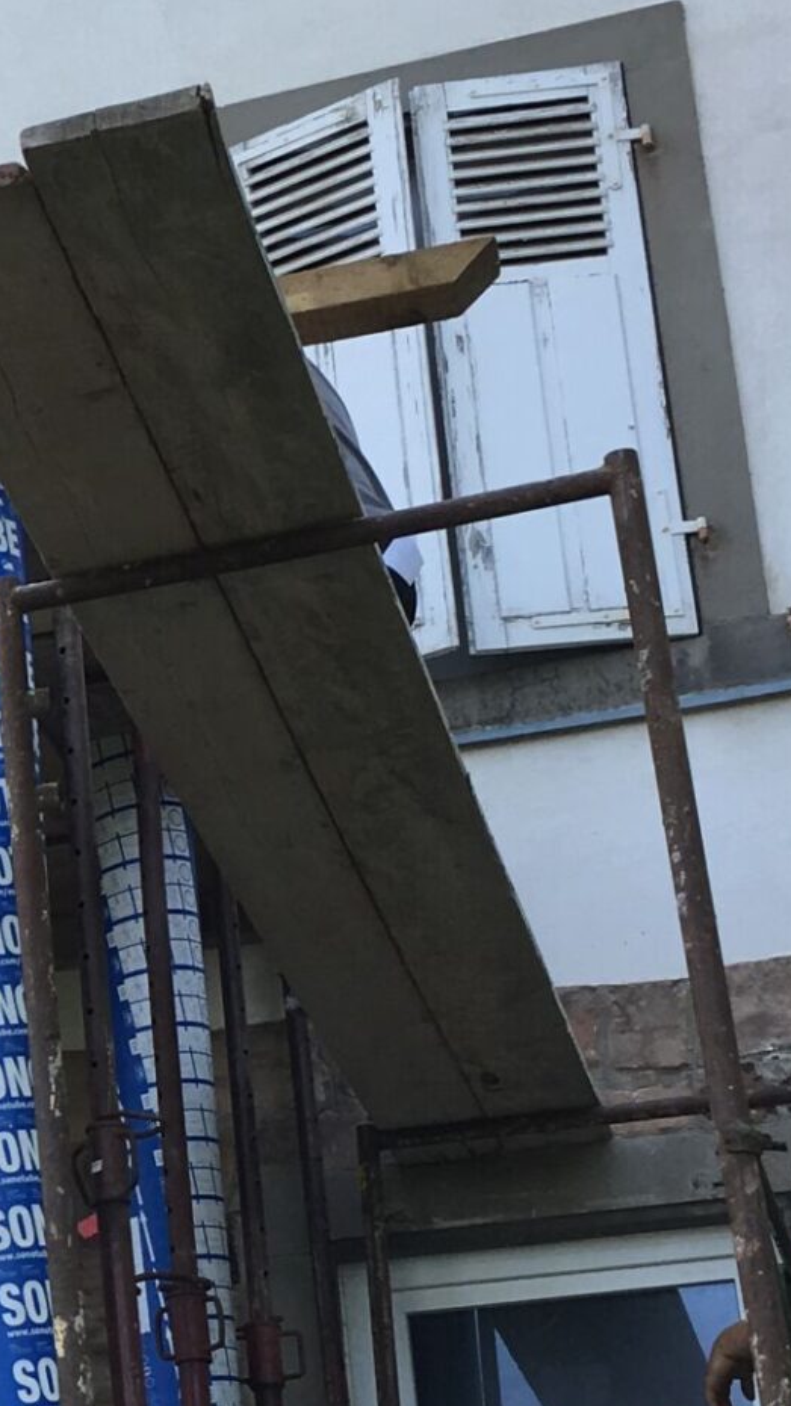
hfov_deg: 13.1
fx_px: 3245
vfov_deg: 24.4
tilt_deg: +23.4
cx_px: -425
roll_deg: +1.2
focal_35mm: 87
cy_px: 890
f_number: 2.2
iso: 25
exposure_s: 1/327
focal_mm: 4.15
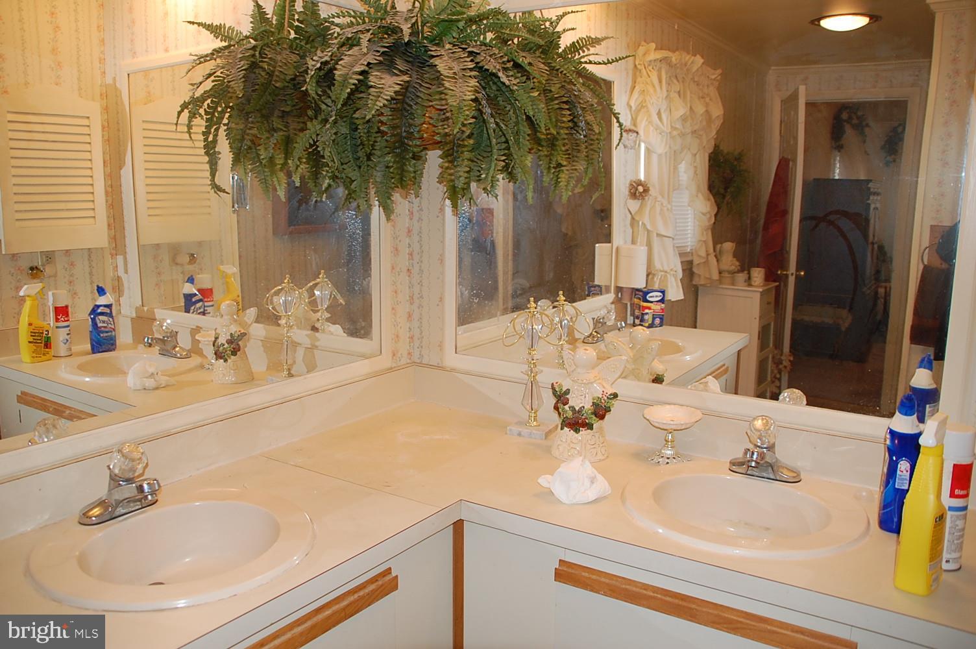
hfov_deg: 62.0
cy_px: 324
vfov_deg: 43.5
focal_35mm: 30
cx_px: 488
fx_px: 813
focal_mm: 20
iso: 400
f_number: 3.8
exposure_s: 1/60
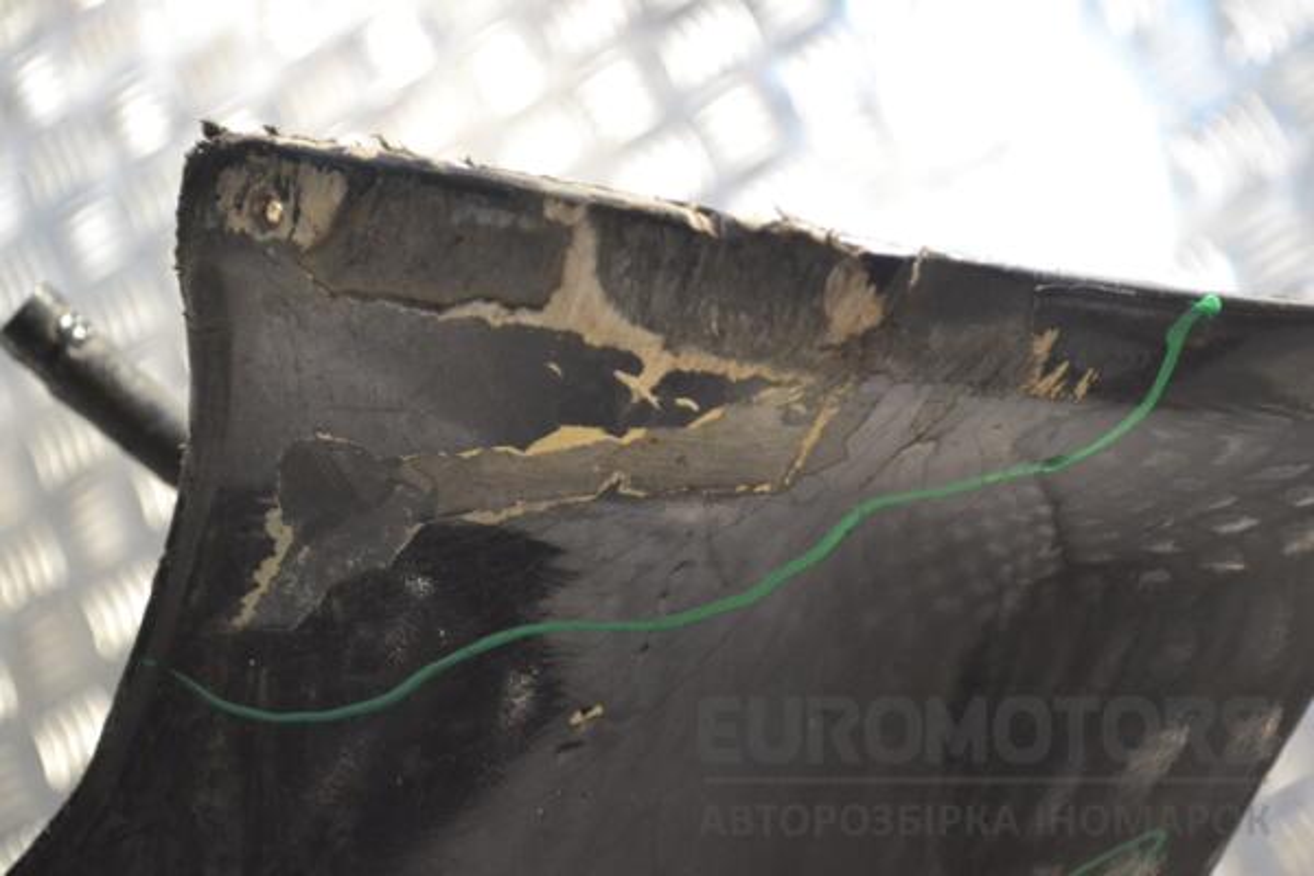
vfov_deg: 16.6
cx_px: 657
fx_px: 3011
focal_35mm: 82
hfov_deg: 24.6
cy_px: 438
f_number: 6.3
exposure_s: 1/160
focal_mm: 55
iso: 3200
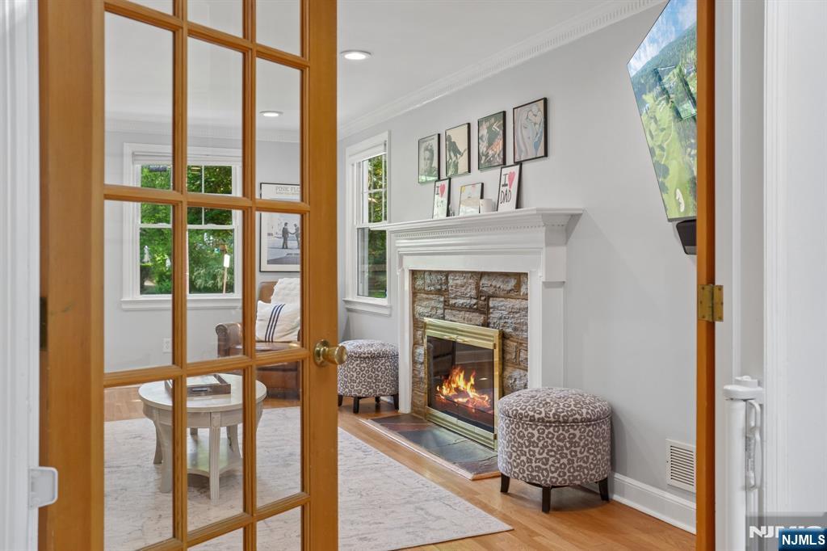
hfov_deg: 54.4
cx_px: 414
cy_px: 276
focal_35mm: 35
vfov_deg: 37.8
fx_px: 804
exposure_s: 1/105
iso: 640
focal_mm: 23
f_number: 4
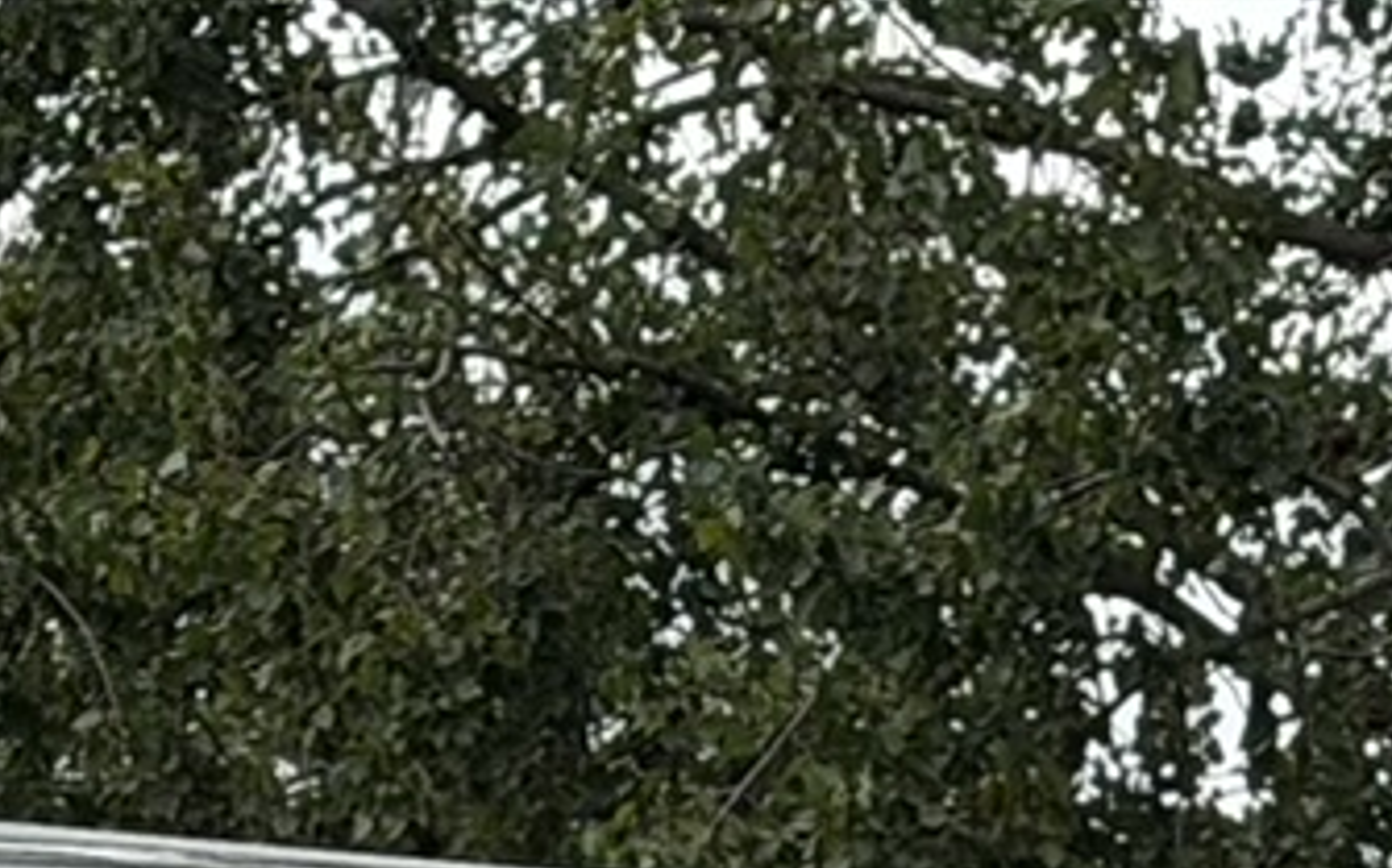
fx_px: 11792
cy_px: 3185
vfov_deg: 4.0
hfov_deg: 6.7
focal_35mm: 311
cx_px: 175
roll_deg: +0.8
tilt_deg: -4.1
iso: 64
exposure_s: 1/2865
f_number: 1.78
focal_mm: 6.76
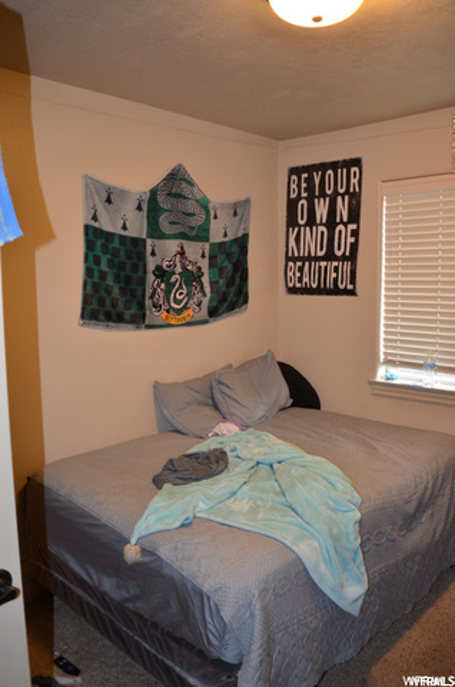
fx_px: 514
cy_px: 344
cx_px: 228
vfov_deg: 67.5
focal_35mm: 27
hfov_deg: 47.7
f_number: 3.5
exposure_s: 1/60
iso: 800
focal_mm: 18
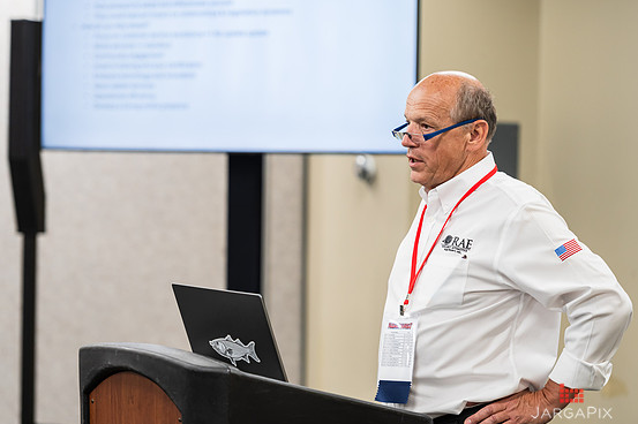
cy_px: 221
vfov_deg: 9.3
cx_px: 307
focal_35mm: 147
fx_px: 2604
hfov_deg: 14.0
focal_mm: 135
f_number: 3.2
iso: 800
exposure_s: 1/200
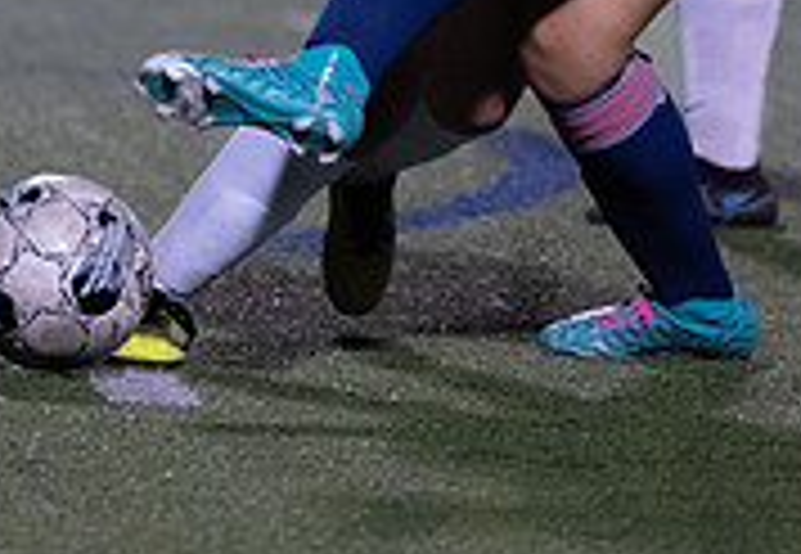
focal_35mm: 939
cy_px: -173
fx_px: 21129
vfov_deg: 1.5
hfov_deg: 2.2
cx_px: 363
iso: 4000
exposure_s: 1/1000
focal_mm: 200
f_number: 2.8
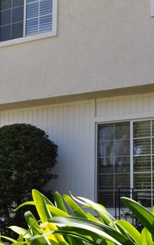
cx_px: -21
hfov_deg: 13.3
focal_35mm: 96
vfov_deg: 21.6
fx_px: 644
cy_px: 100
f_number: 11
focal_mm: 26
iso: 200
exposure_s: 1/125
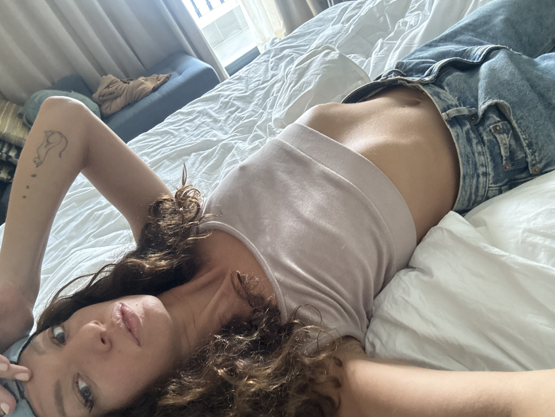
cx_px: 266
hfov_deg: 71.6
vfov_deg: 56.8
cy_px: 201
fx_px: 385
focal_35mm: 24
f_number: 1.9
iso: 320
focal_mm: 2.69
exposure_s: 1/45
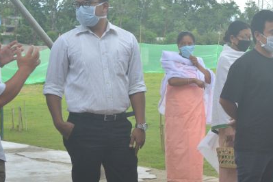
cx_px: 278
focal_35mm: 88
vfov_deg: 15.5
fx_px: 667
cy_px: 103
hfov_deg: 22.2
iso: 500
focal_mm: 26
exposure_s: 1/500
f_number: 7.1
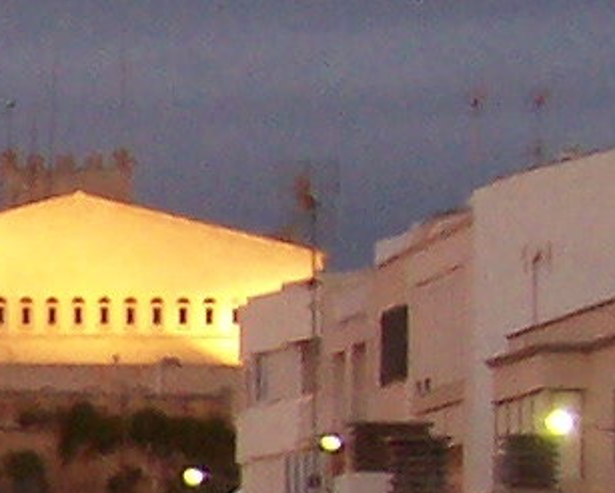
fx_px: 4353
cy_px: 629
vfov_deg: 6.4
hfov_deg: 7.4
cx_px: -1068
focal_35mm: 239
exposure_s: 1/10
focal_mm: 5.6
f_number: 2.8
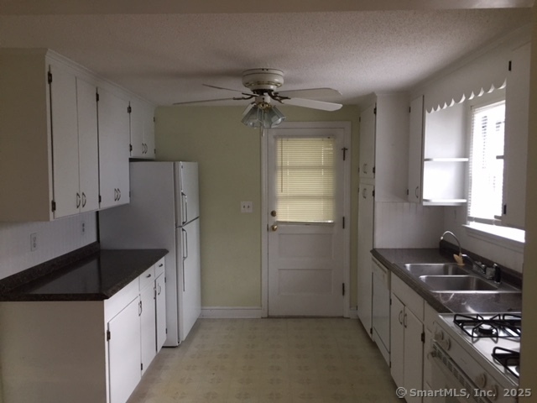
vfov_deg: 48.2
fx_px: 450
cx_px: 268
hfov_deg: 61.7
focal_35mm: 29
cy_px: 202
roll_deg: -1.8
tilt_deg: -4.5
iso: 125
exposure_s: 1/30
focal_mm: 4.15
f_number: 2.2
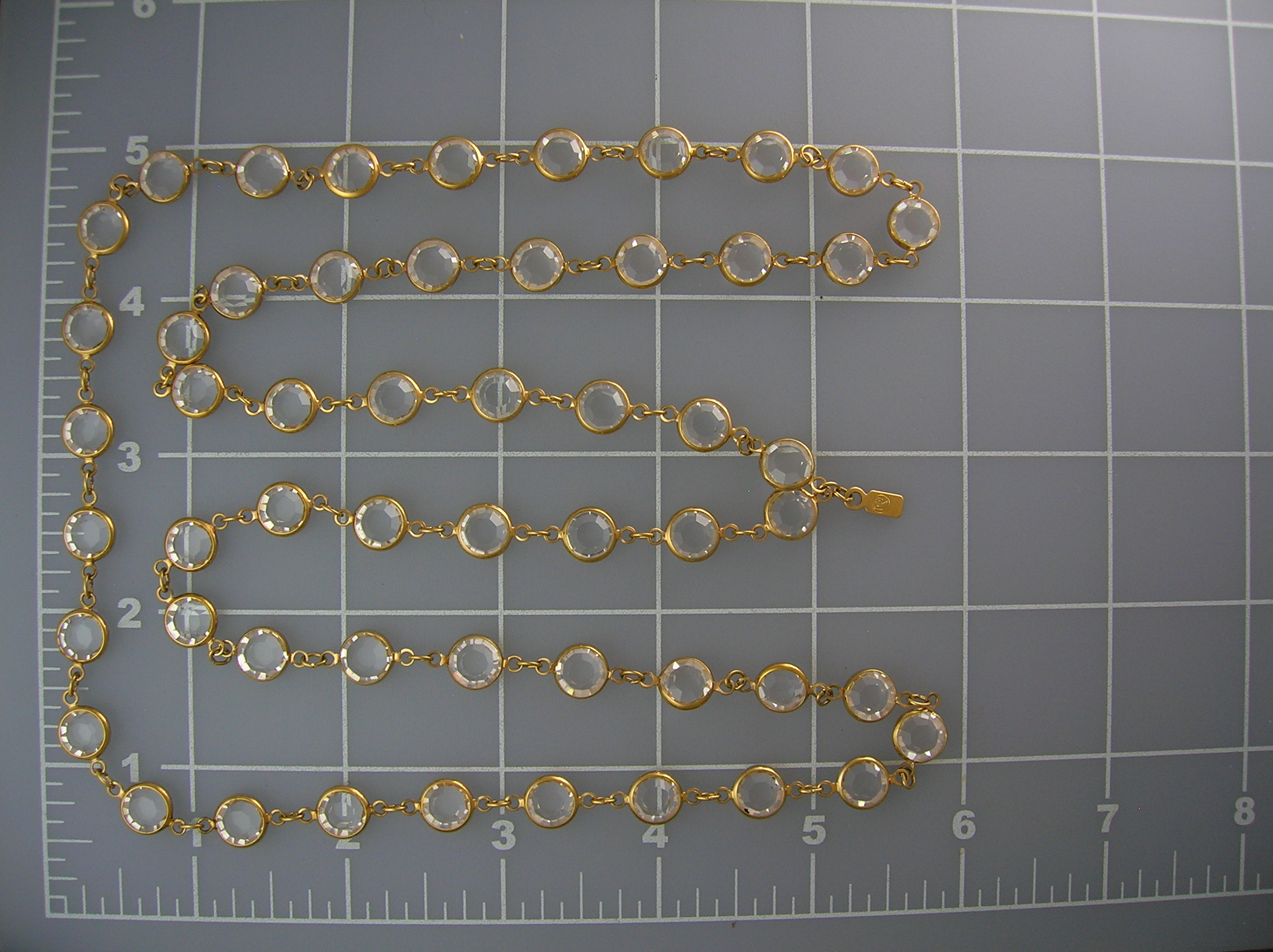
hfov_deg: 54.0
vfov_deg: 41.7
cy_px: 476
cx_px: 636
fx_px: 1249
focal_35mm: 34
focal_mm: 5.7
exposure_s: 1/22.8
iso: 50
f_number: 2.9
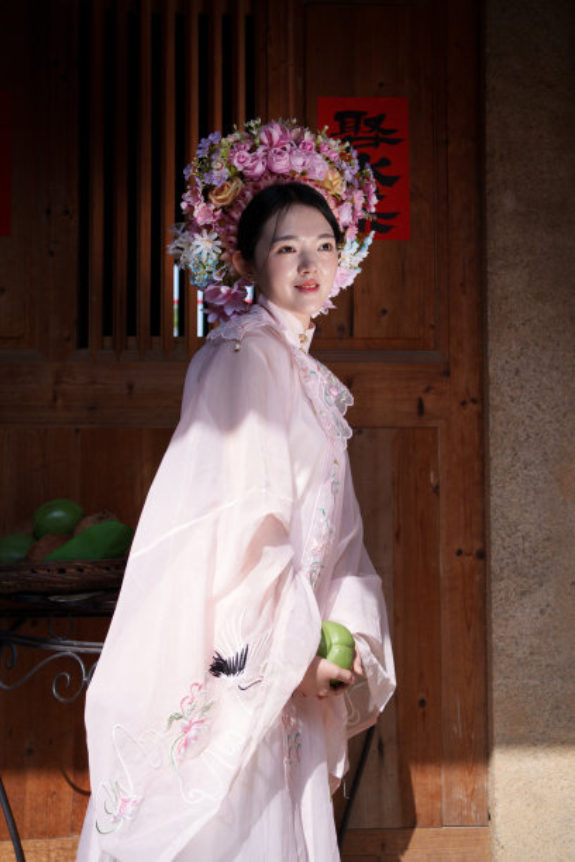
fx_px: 838
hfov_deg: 37.9
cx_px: 288
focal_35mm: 35
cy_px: 431
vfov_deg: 54.4
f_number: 4
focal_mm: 35
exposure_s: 1/640
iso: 100
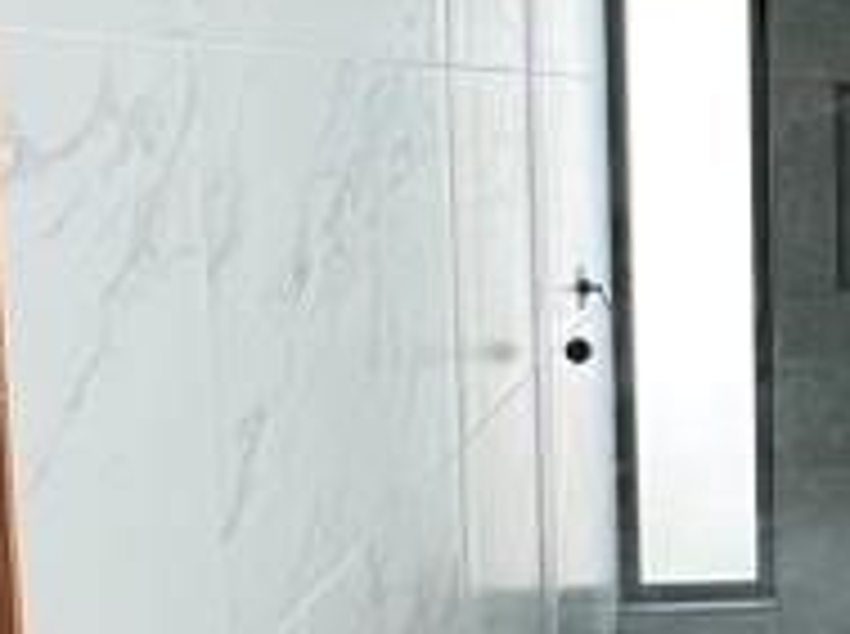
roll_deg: -0.1
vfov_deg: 19.3
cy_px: 310
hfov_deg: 23.1
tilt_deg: -6.4
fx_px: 1863
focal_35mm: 76
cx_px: 1070
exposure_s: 1/99
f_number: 2.2
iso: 40
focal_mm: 2.22
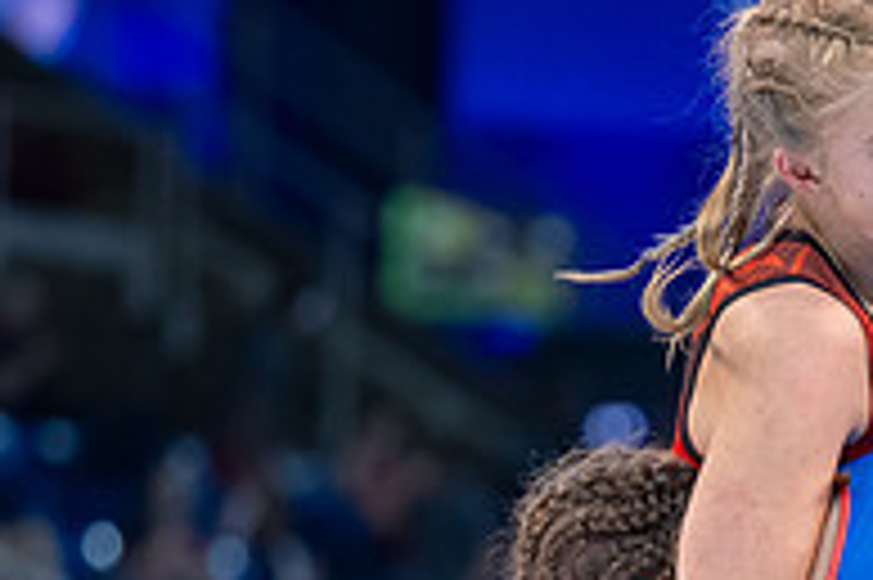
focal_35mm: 450
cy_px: 737
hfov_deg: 4.6
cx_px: 809
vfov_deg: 3.0
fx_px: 10903
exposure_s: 1/800
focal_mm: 135
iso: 1800
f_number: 2.8
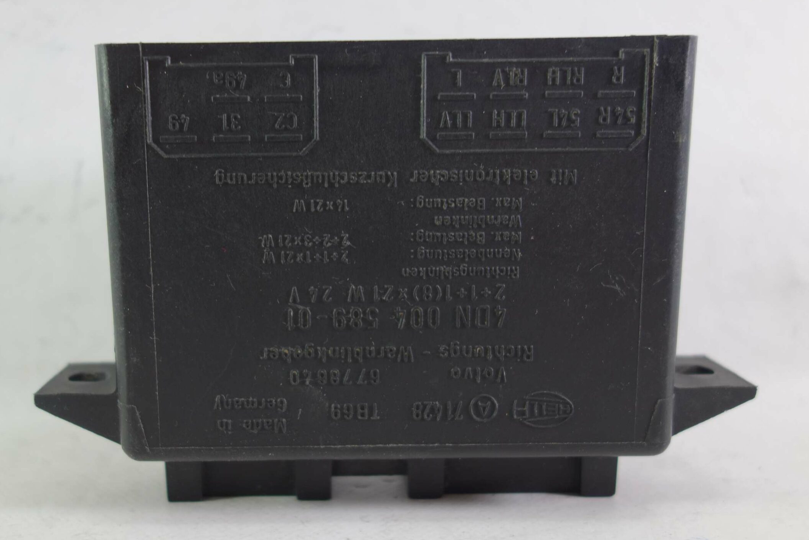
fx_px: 764
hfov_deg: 55.5
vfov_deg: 38.9
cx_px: 331
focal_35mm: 34
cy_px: 244
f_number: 2.2
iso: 125
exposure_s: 1/40
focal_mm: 10.4
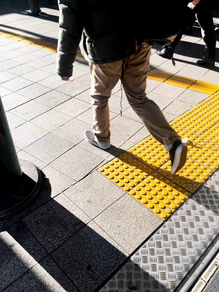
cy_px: 144
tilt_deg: -38.0
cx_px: 109
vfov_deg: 60.0
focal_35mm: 30
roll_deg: -0.1
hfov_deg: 46.8
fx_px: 253
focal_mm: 4.15
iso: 25
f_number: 2.2
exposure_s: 1/450
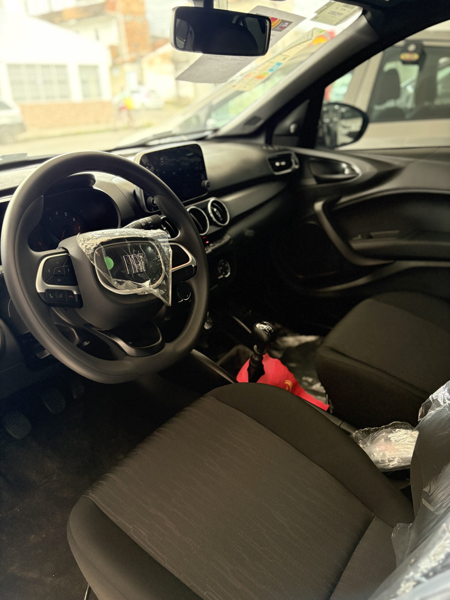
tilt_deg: -24.5
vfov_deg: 67.3
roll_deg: +1.3
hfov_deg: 53.1
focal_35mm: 26
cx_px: 225
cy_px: 300
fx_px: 451
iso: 500
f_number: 1.6
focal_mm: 5.96
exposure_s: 1/60
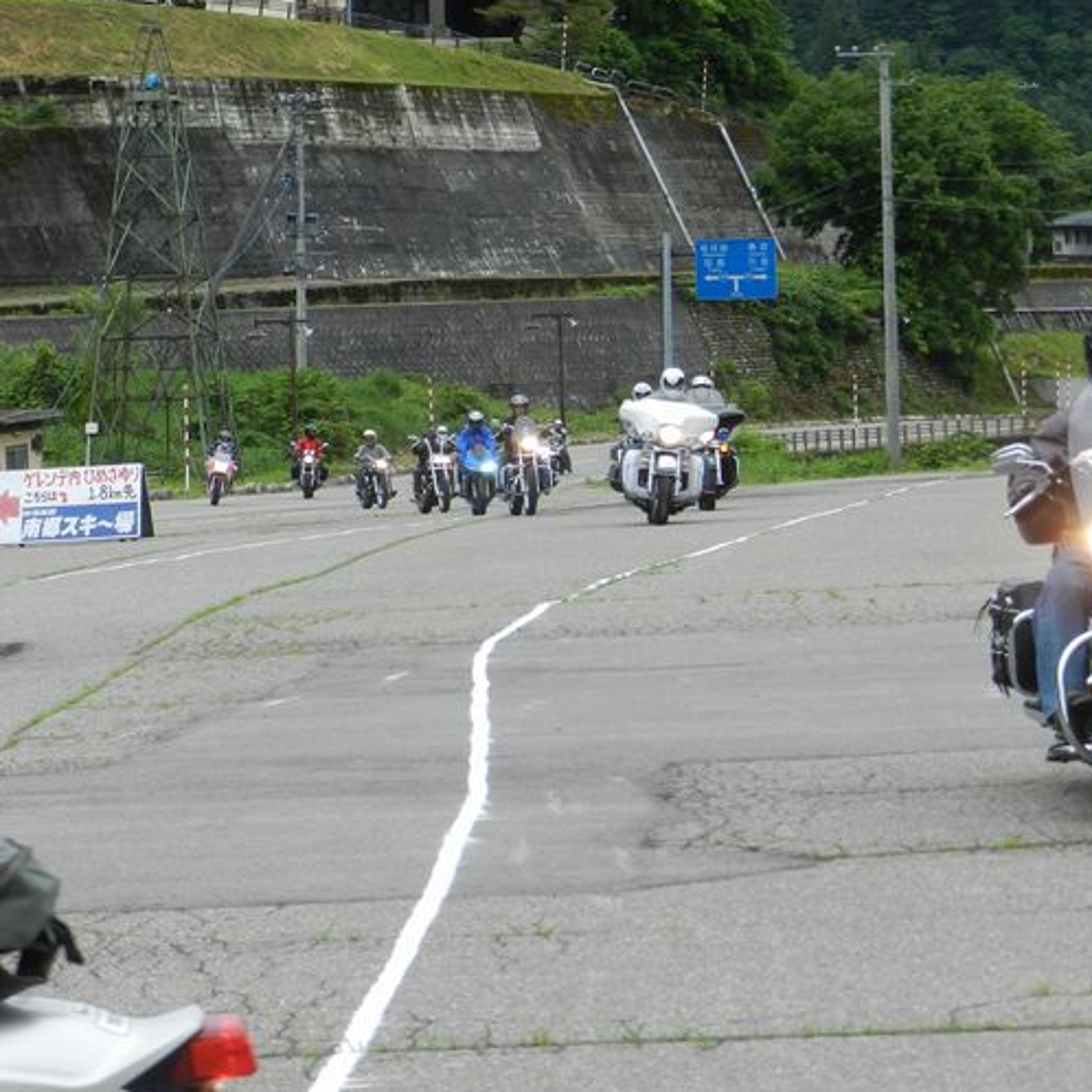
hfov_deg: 12.2
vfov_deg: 12.2
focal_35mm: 143
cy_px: 534
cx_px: 732
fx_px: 5104
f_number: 4.8
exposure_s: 1/320
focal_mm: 20.5
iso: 160
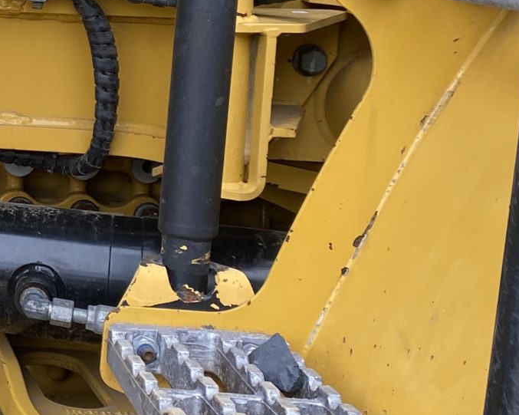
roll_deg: -2.6
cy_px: 25
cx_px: -442
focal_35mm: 96
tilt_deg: -5.0
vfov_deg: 15.8
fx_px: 1474
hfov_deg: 16.4
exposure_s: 1/487
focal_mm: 4.25
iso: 32
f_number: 1.8
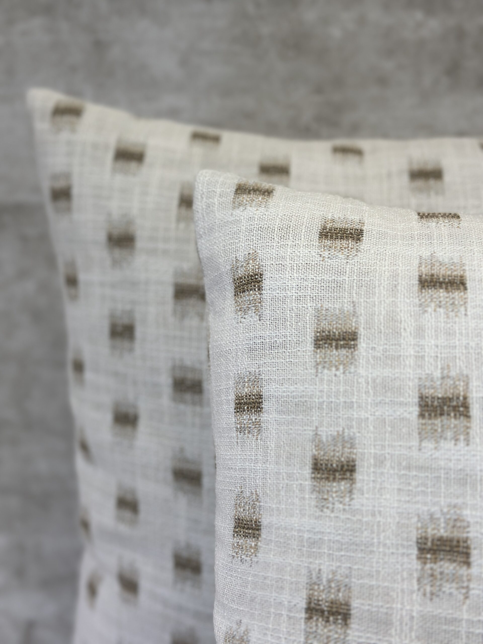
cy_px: 322
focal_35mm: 48
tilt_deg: -14.9
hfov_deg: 30.3
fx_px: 893
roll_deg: +0.4
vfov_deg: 39.7
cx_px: 242
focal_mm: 6.86
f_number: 1.78
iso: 80
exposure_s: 1/361
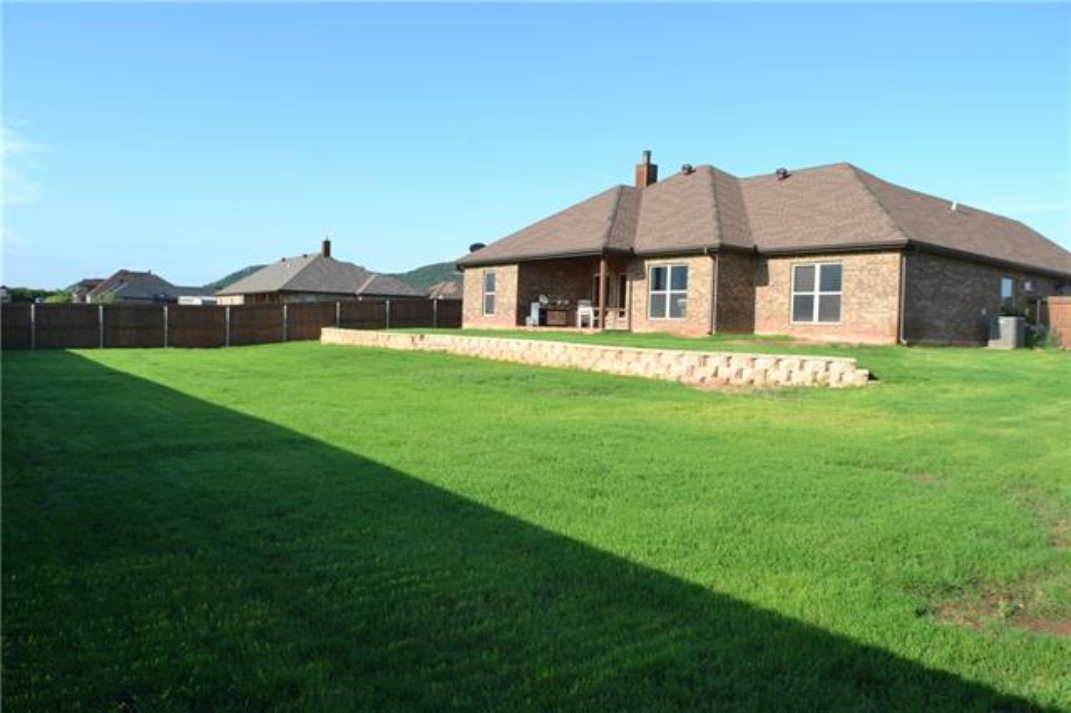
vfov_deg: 39.9
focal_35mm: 33
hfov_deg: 57.2
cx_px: 536
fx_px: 981
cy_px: 356
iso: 100
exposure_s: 1/160
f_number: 6.3
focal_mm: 22
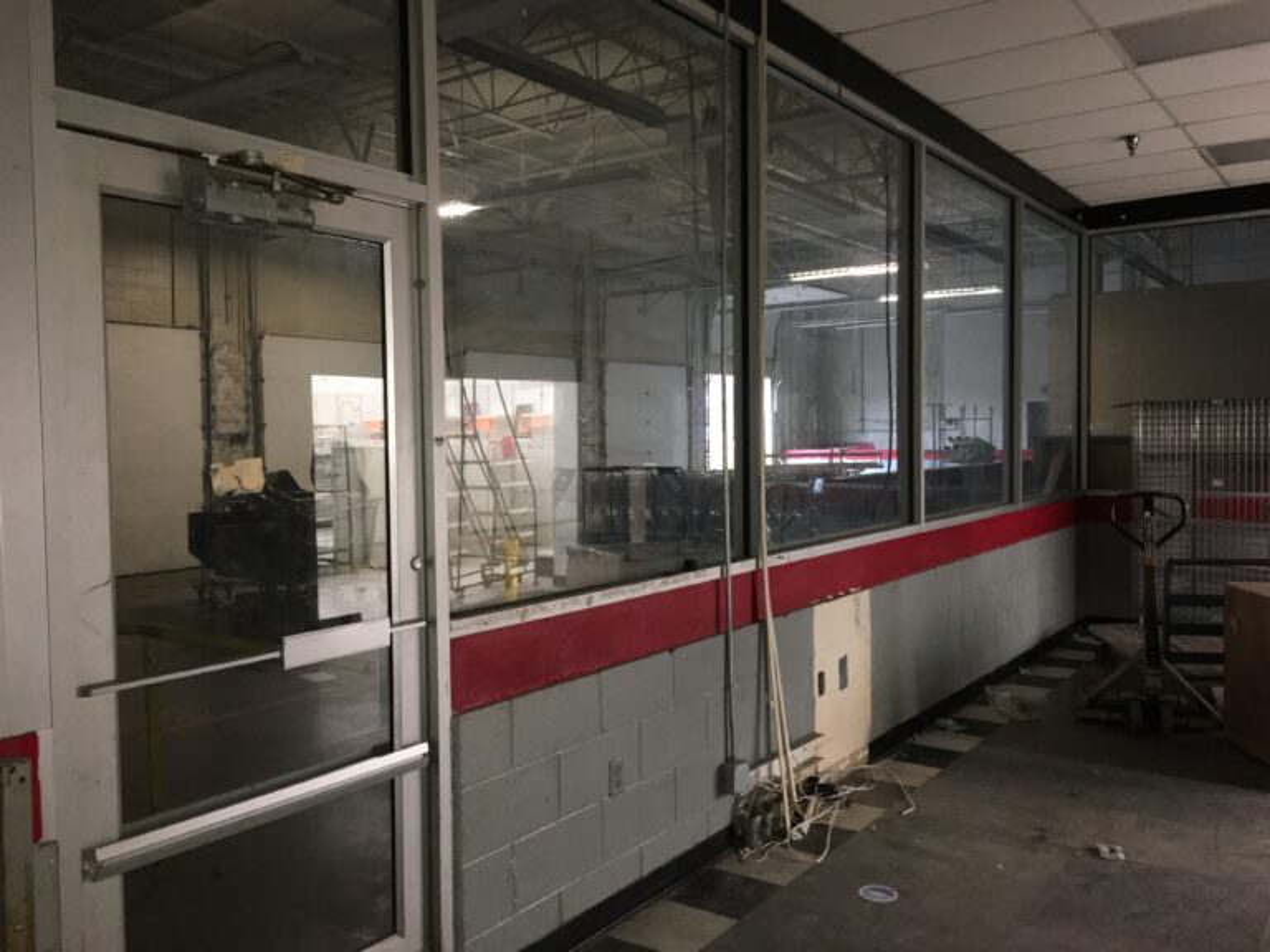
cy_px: 476
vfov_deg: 48.2
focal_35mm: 29
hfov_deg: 61.7
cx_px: 635
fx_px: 1064
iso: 160
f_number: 2.2
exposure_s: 1/16
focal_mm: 4.15
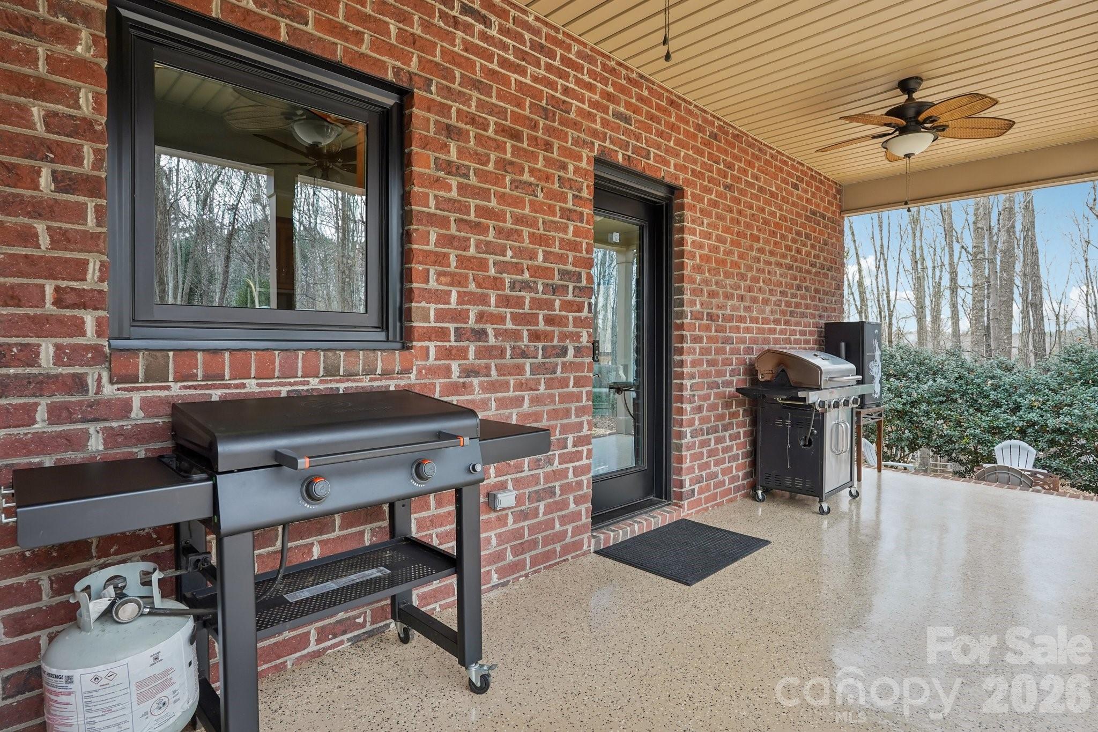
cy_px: 366
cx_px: 549
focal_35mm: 19
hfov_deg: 86.9
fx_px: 579
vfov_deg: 64.5
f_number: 8
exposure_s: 1/15
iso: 400
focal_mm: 19
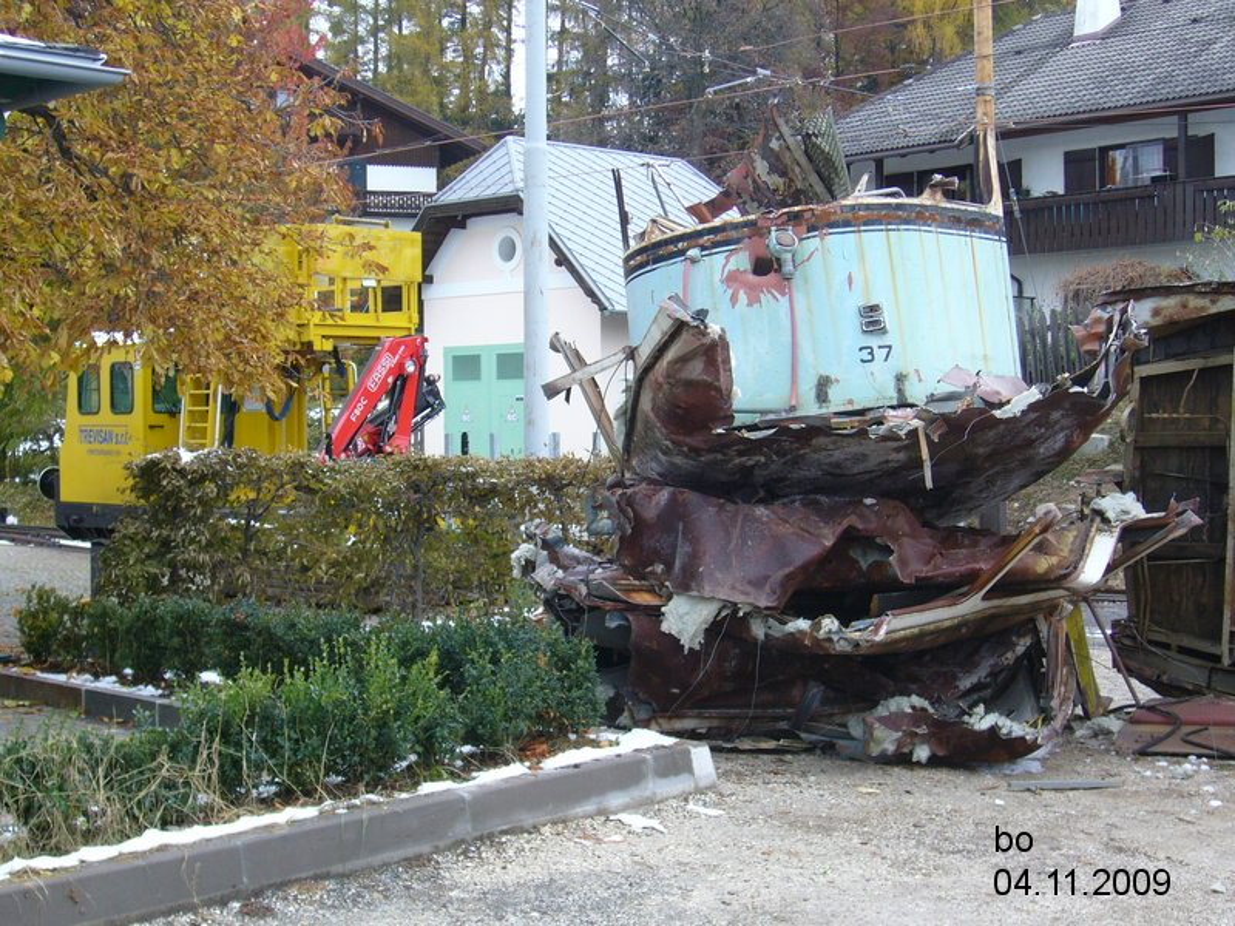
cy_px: 463
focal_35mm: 50
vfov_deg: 29.1
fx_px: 1784
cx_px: 618
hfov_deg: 38.2
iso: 100
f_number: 3.3
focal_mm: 8.3
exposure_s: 1/30
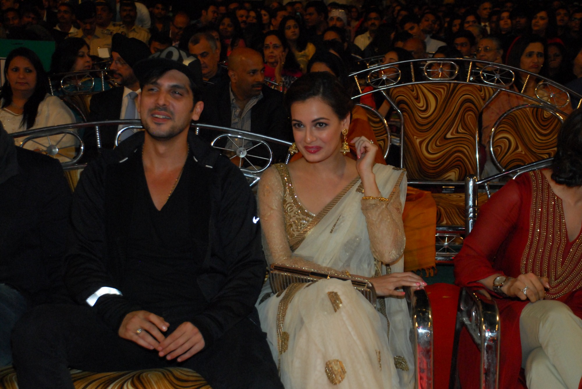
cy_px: 194
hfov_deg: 28.0
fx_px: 1165
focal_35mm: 72
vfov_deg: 19.0
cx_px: 291
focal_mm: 48
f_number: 4.8
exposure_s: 1/125
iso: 1000
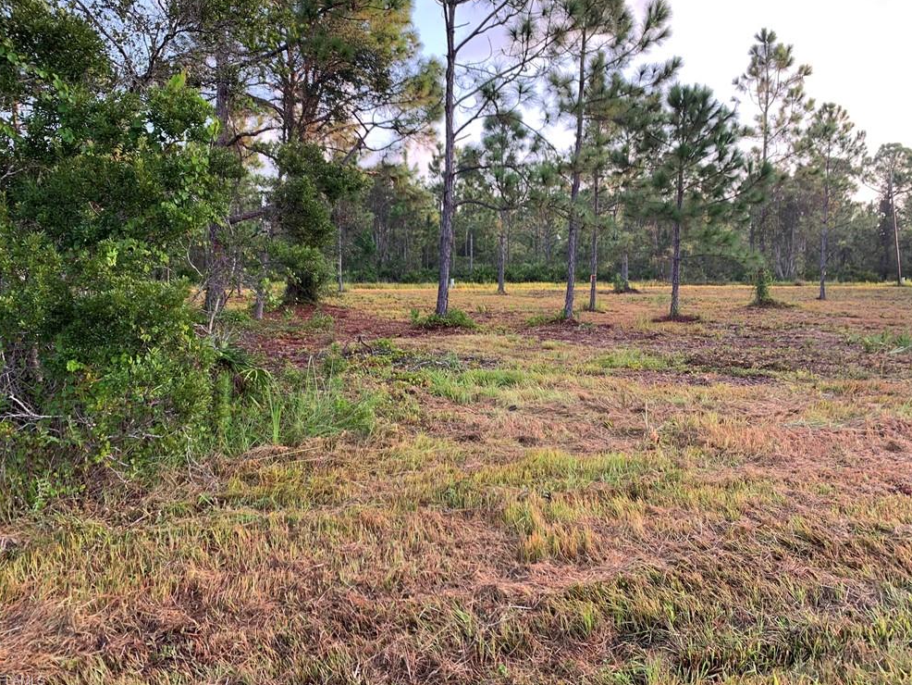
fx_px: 712
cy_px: 334
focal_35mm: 27
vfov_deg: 51.4
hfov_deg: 65.3
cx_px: 450
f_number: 1.8
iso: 32
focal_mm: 4.25
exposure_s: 1/121
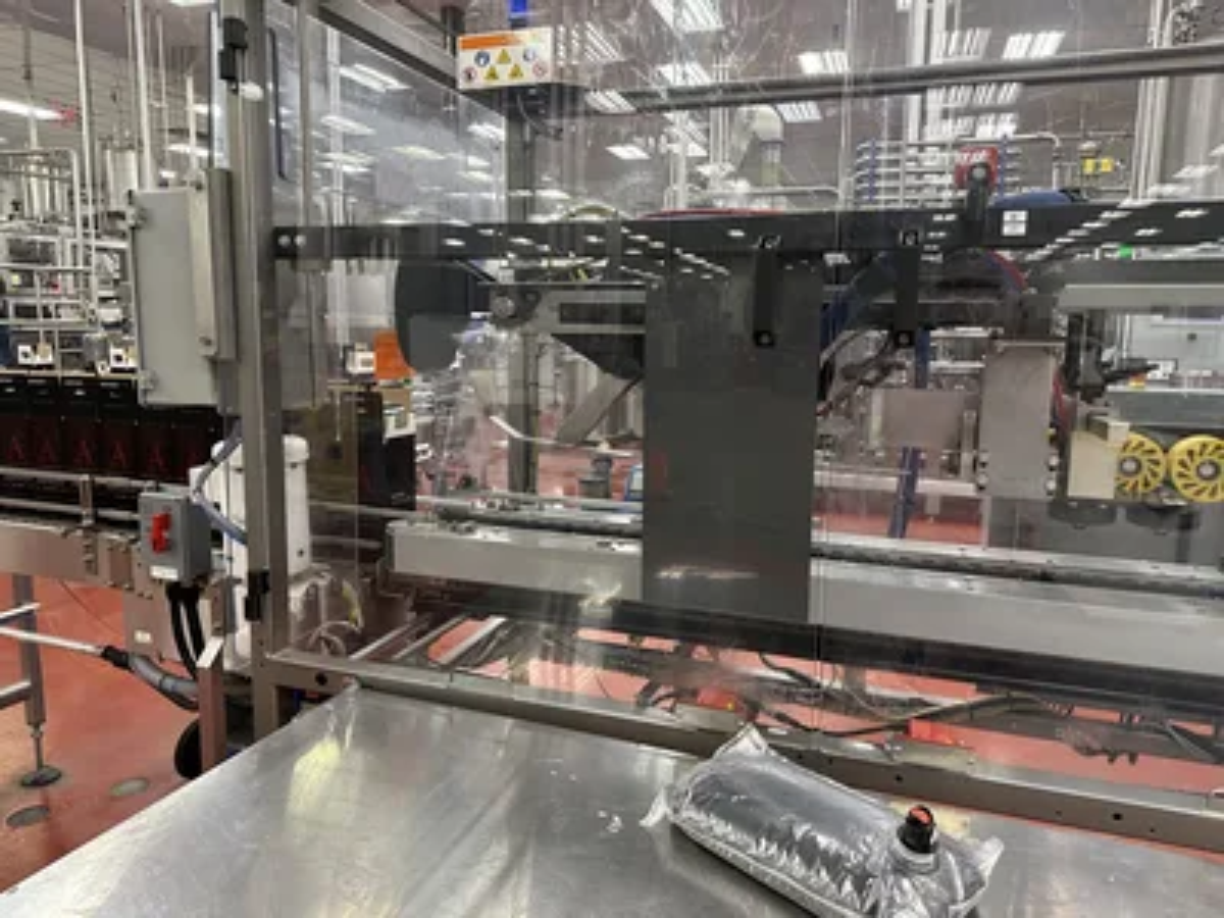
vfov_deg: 56.8
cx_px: 612
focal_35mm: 24
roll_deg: -0.6
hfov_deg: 71.6
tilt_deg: -8.8
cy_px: 459
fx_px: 849
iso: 160
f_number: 1.78
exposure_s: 1/60
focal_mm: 6.86
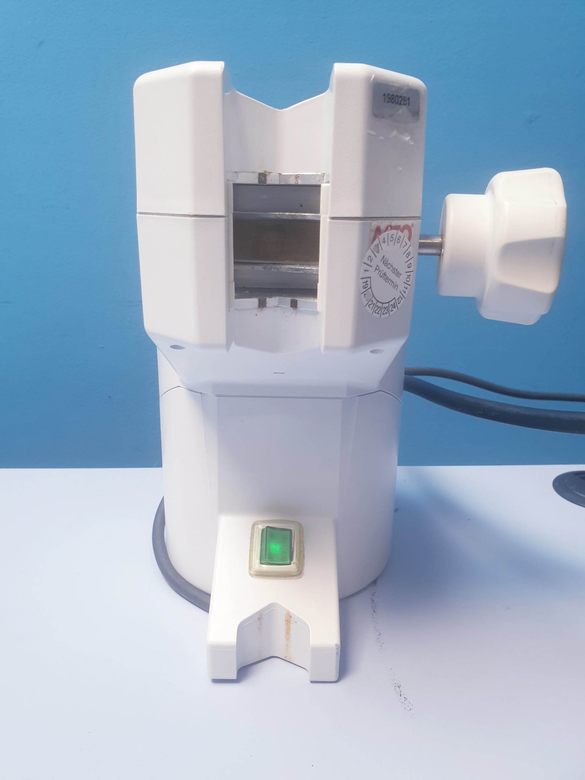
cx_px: 292
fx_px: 586
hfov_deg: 53.1
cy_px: 390
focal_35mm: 26
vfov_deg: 67.3
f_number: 2.4
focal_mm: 4.3
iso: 100
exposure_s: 1/50
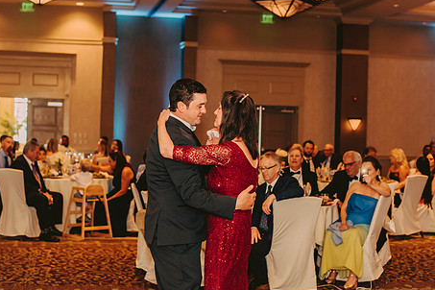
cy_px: 130
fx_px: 773
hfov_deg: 31.4
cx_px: 206
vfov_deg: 21.2
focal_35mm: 64
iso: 800
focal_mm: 50
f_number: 2.5
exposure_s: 1/125
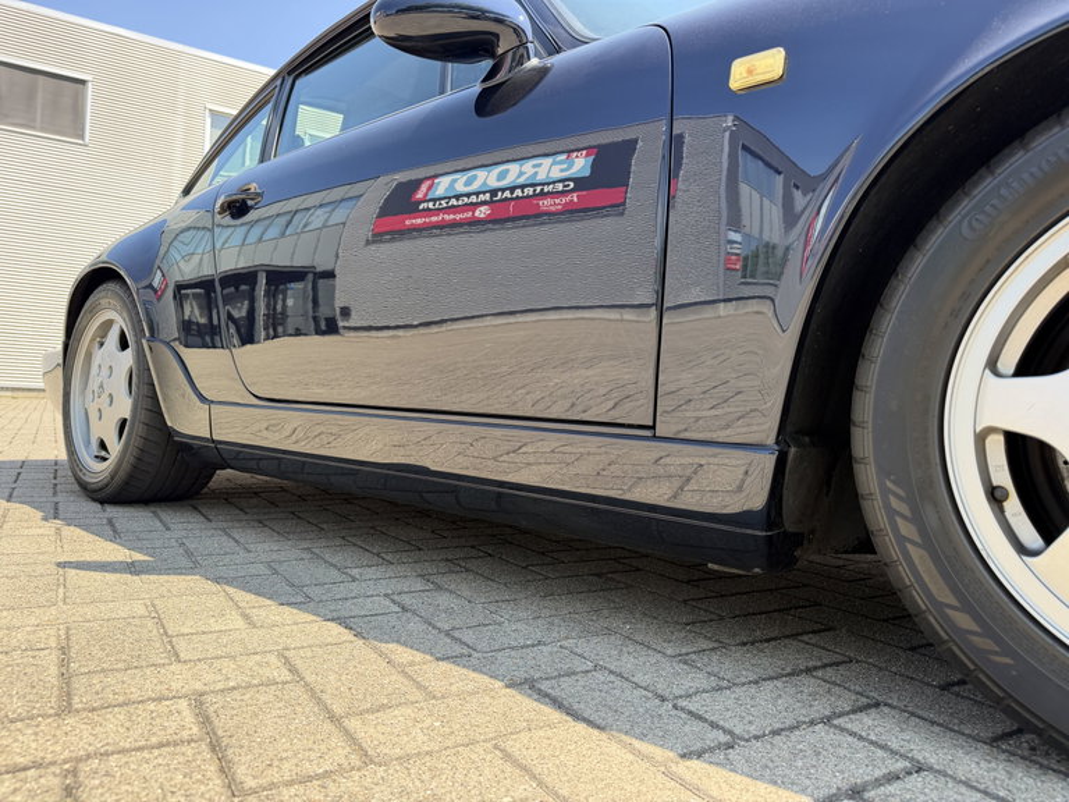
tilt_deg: -0.6
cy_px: 401
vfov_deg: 56.8
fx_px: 741
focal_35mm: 24
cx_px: 534
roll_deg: -1.9
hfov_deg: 71.6
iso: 100
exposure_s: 1/671
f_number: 1.78
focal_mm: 6.76
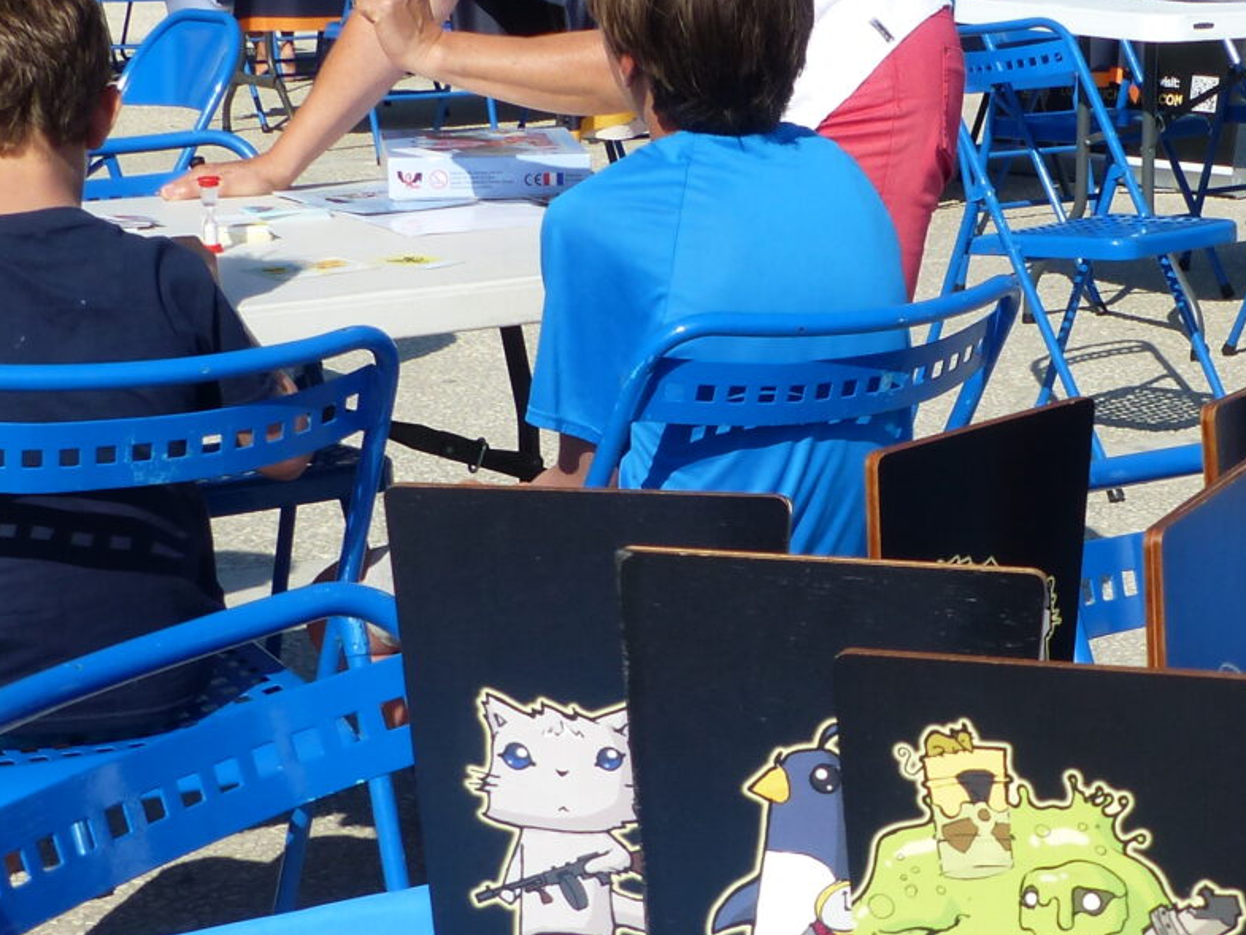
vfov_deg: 16.8
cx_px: 935
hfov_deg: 22.0
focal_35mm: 88
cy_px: 514
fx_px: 3168
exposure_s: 1/1300
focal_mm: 6.4
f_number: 4
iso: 100
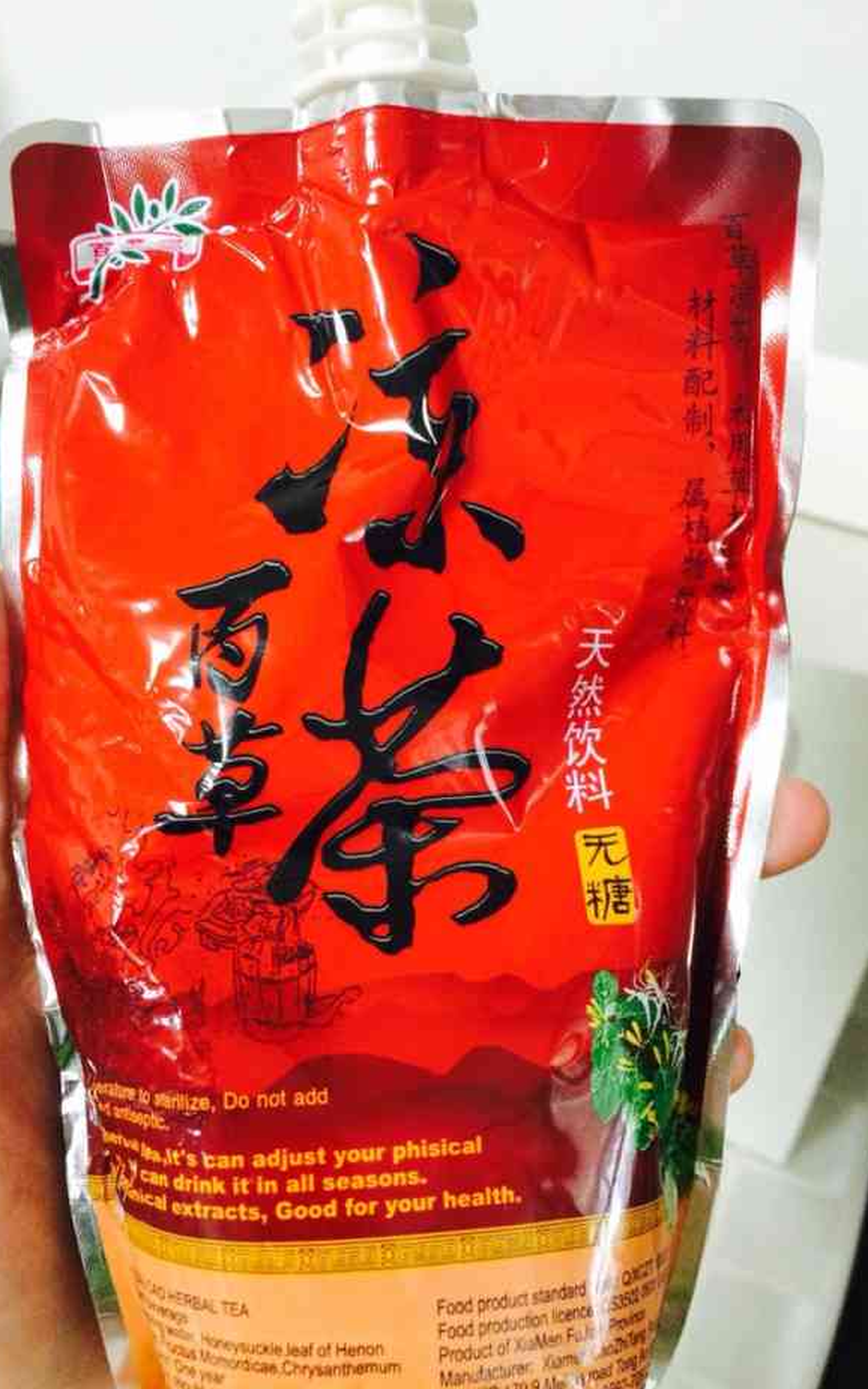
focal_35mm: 31
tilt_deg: -44.3
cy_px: 698
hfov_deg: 40.6
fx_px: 1174
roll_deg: +0.6
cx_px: 414
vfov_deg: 61.2
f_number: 2.2
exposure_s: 1/33
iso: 320
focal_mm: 4.15
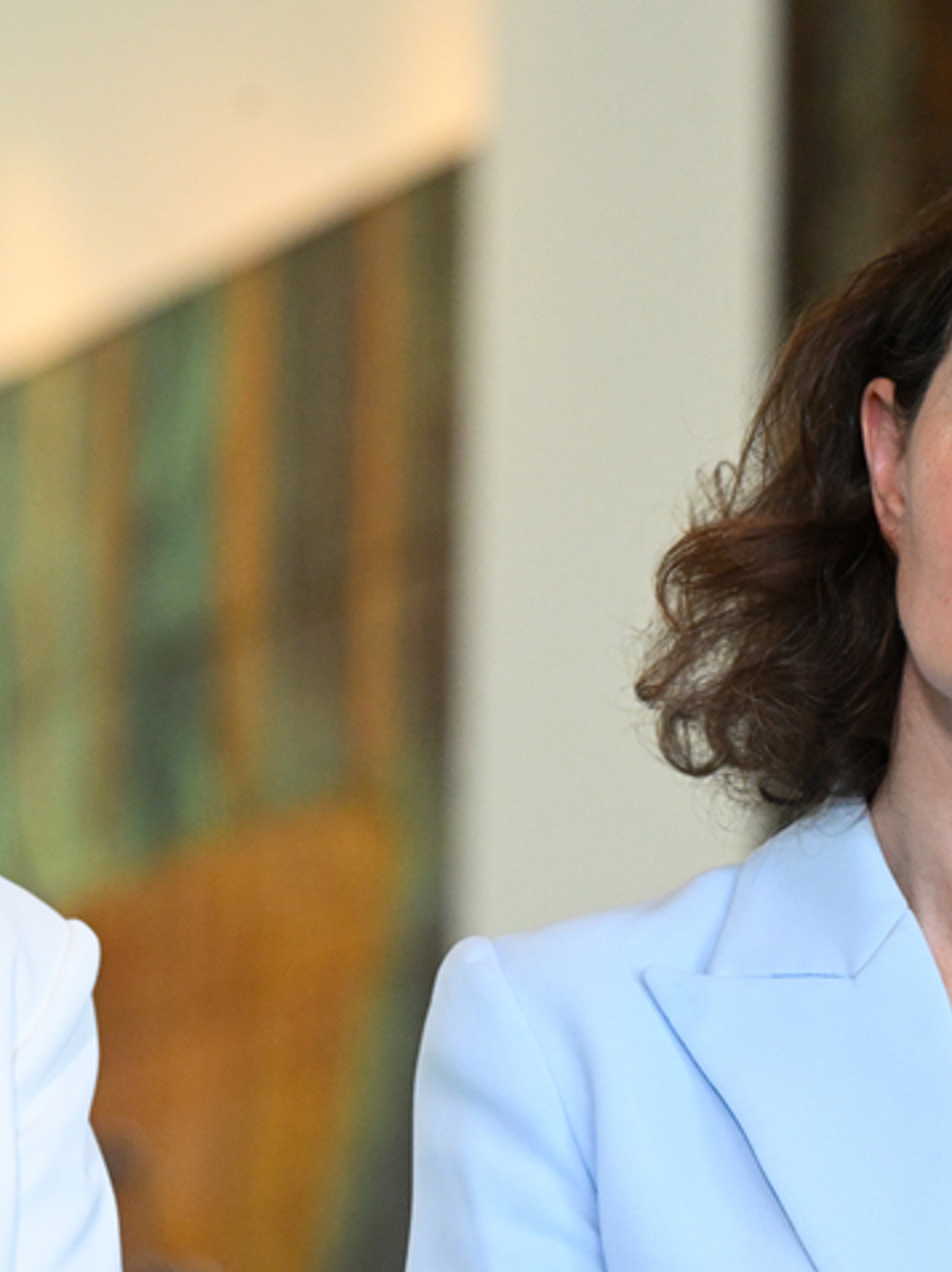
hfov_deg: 6.5
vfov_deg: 8.7
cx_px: 315
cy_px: 619
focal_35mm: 227
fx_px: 8335
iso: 5000
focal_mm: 125
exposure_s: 1/320
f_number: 5
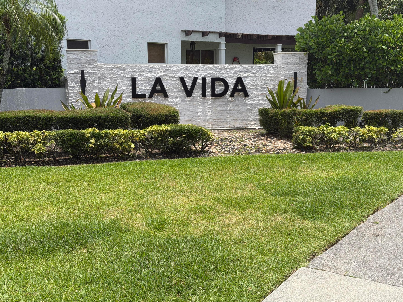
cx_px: 202
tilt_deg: -6.7
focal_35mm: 48
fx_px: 559
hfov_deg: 39.7
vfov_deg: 30.3
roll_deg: +0.6
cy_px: 151
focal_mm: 6.76
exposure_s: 1/3704
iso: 64
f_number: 1.78
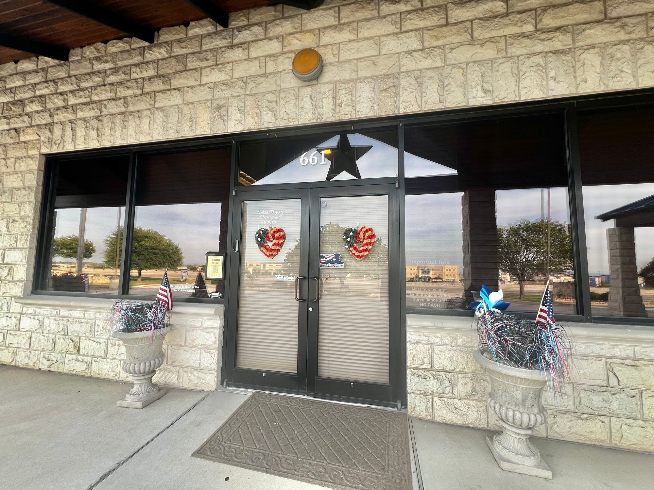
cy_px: 245
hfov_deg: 106.2
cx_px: 327
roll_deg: -0.7
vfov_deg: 89.9
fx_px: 246
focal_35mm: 13
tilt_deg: +4.8
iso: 32
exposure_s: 1/101
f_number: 1.8
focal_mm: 1.57
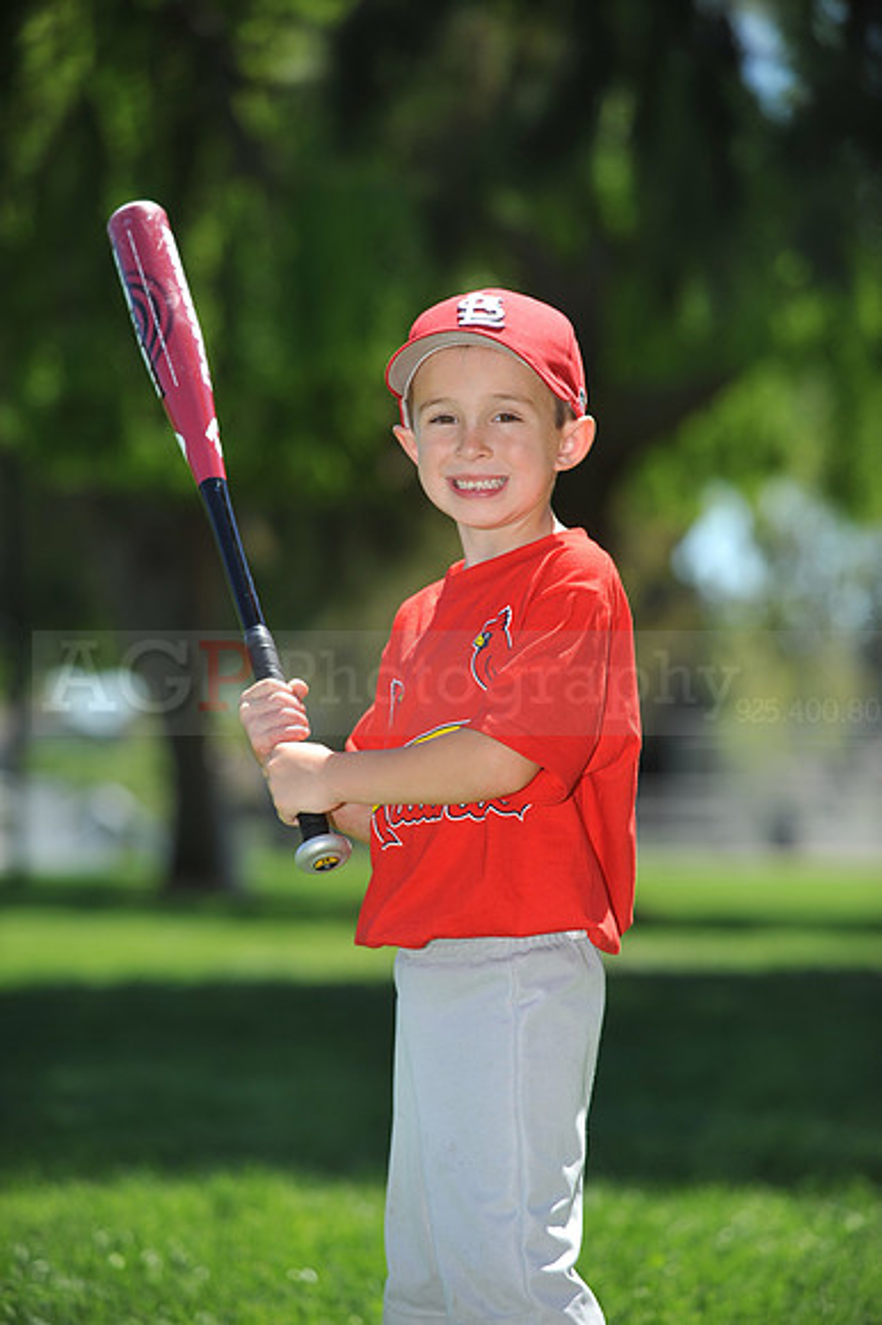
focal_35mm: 120
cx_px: 441
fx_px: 4415
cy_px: 662
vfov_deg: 17.1
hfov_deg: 11.4
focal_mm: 120
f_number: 4
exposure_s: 1/1250
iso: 200
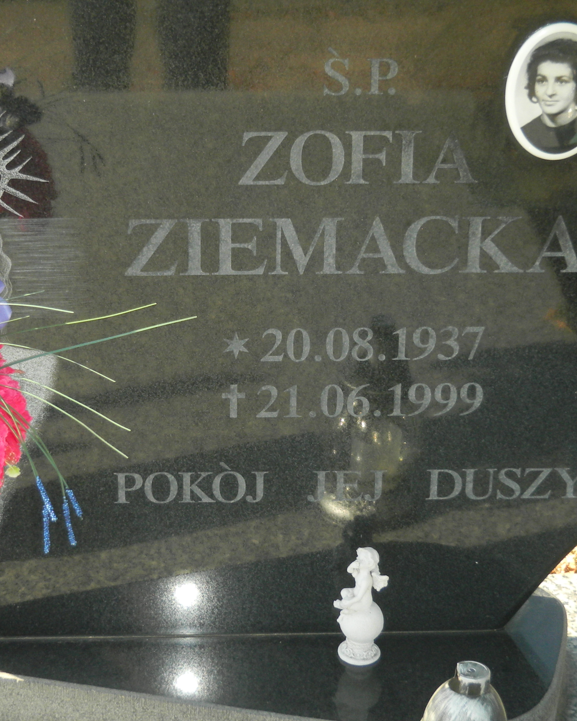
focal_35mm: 95
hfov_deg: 16.2
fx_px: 2028
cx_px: 204
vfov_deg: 20.1
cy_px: 274
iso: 113
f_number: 4.2
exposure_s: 1/132
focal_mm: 9.9
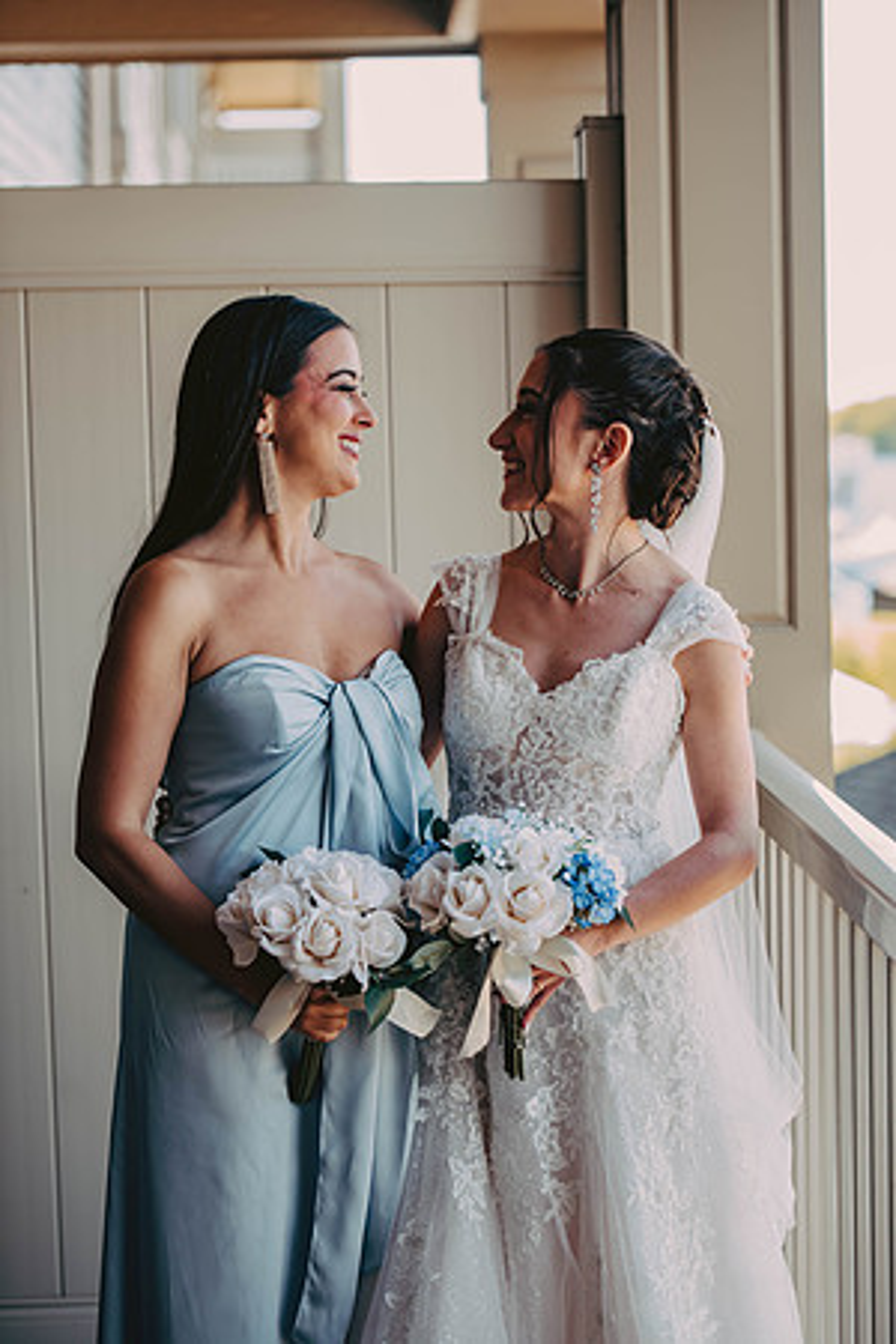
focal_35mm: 86
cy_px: 672
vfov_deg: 23.6
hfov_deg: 15.9
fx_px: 3210
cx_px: 448
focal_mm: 86
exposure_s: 1/320
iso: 320
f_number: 2.8
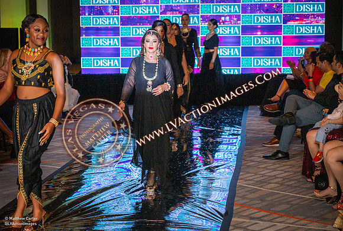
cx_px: 157
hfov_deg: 25.5
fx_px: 756
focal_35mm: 79
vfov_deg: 17.3
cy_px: 112
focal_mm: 70
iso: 400
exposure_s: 1/250
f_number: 4
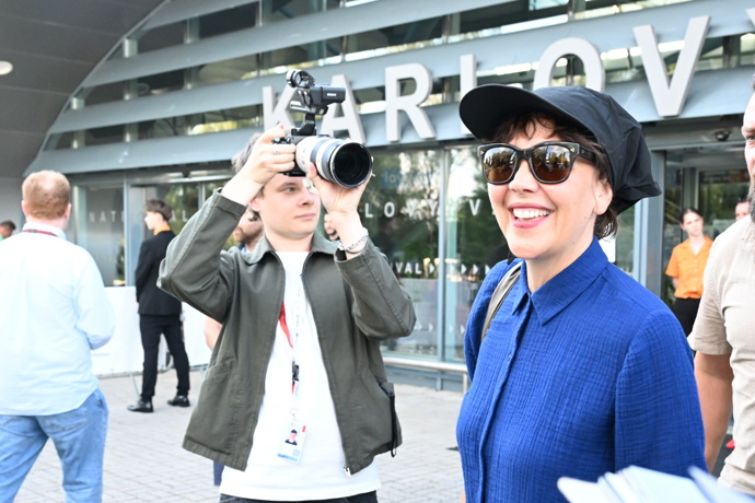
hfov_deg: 51.9
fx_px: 776
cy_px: 252
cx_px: 378
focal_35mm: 37
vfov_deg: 35.9
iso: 2500
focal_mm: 25
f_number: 5
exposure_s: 1/500
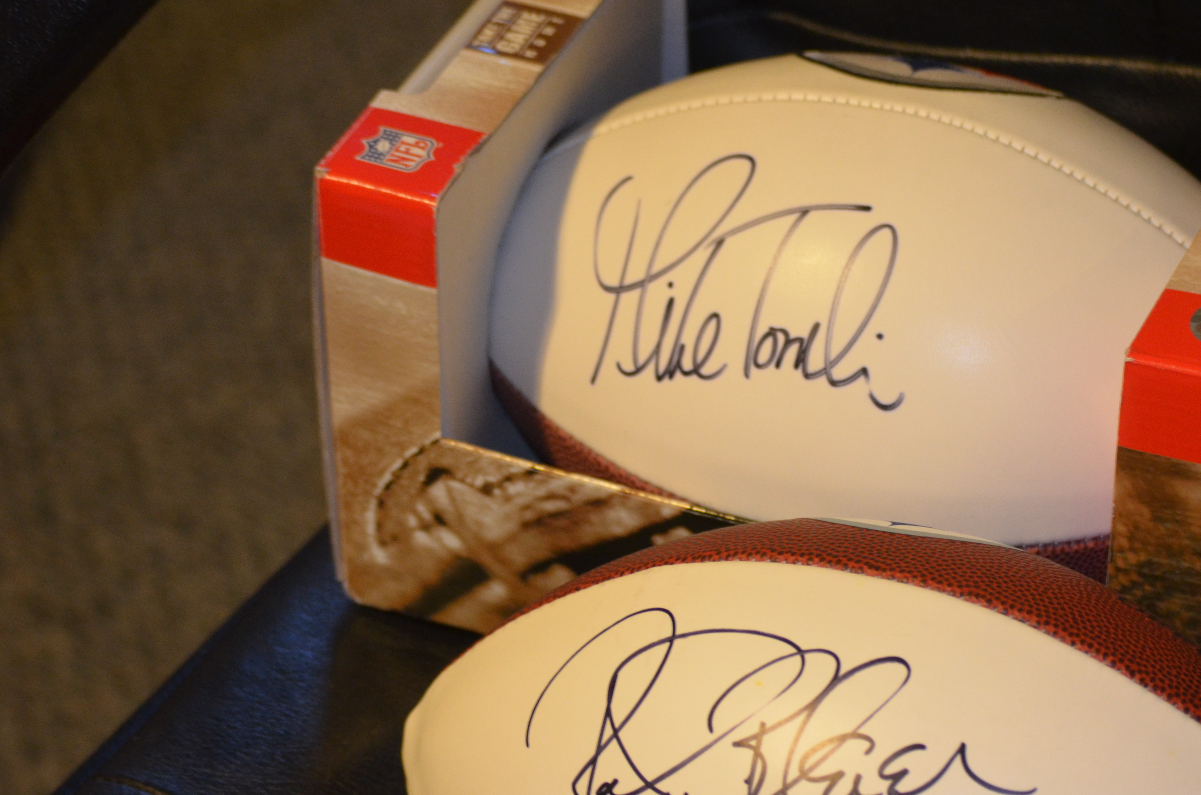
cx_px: 877
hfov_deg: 16.9
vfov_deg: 11.3
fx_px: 4019
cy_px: 537
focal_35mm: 121
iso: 1100
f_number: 4
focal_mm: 55
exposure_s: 1/60
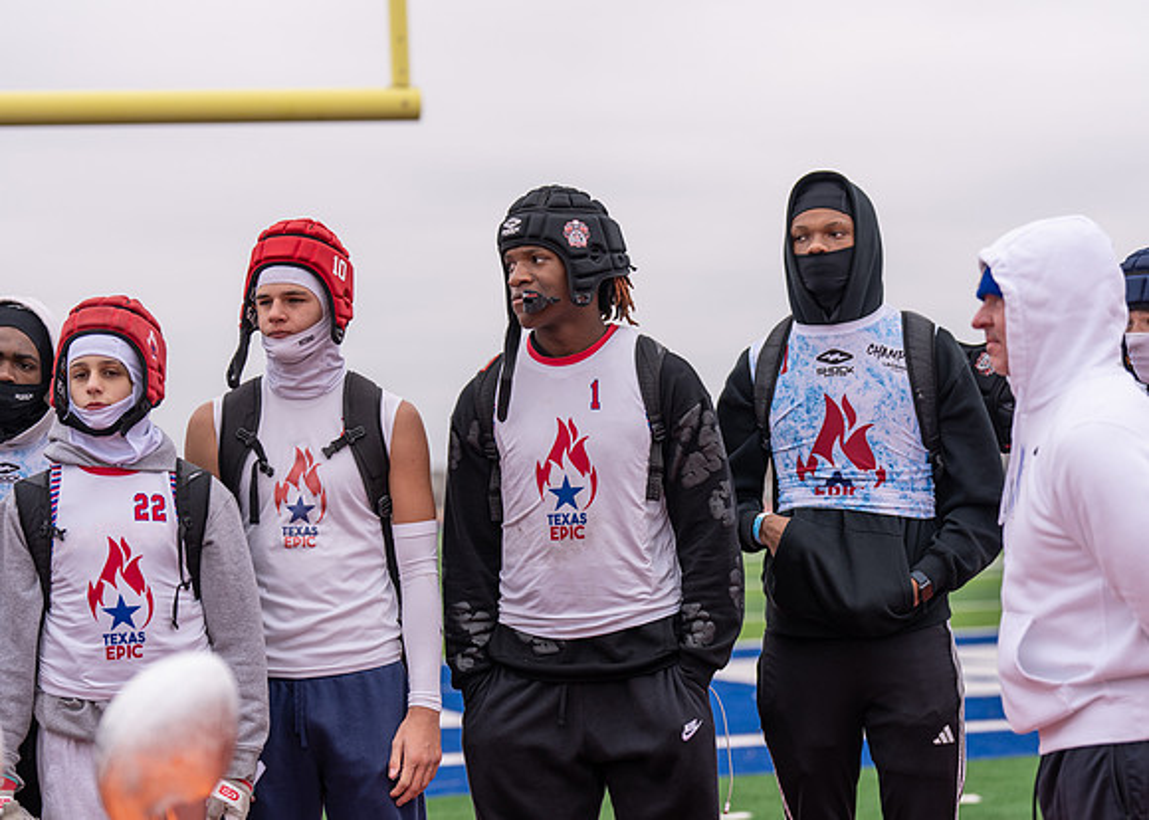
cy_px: 410
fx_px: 3145
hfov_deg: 20.7
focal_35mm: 96
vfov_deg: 14.9
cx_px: 574
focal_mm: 92
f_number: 2.8
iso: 100
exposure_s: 1/800
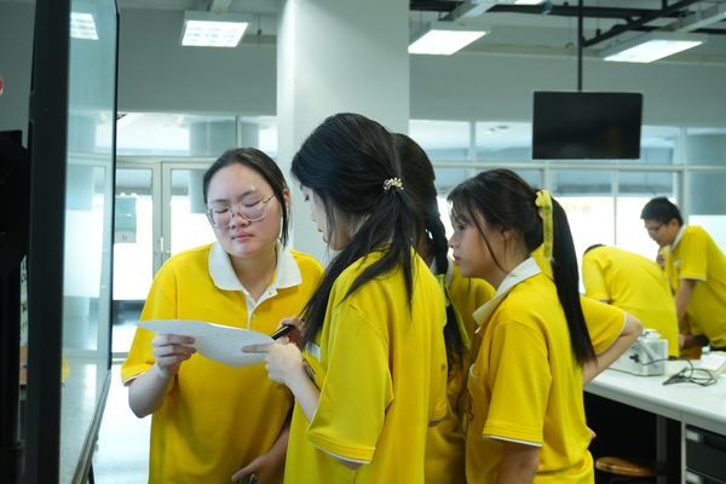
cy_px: 242
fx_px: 998
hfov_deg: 40.0
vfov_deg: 27.3
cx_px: 363
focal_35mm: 50
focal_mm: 33
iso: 1600
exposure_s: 1/100
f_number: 5
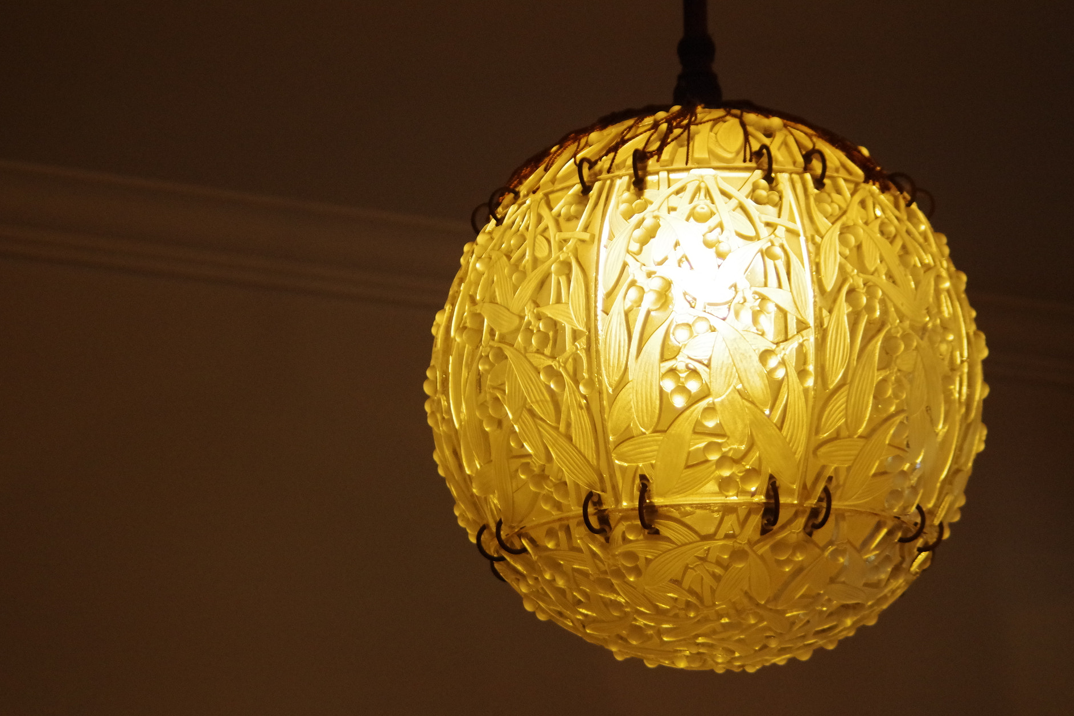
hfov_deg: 22.7
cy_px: 351
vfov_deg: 15.3
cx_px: 520
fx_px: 2671
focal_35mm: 90
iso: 2000
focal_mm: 55
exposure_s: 1/250
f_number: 4
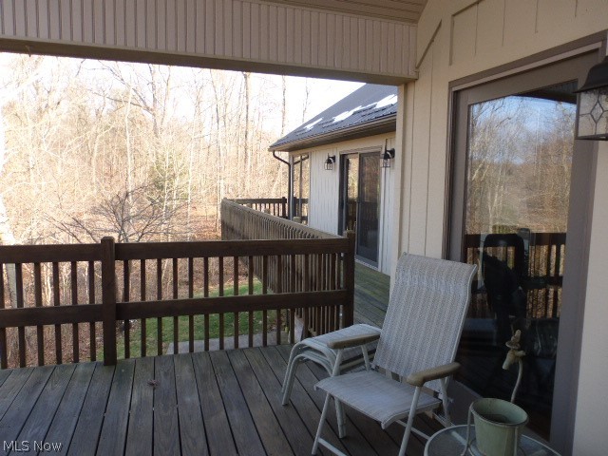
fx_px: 439
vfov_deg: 54.9
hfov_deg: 69.4
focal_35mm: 25
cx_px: 304
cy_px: 228
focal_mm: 4.3
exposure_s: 1/125
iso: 100
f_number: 3.3
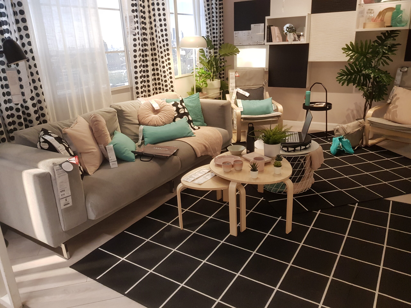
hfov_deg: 67.3
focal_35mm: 26
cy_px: 154
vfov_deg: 53.1
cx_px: 206
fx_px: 309
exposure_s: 1/33
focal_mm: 4.2
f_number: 1.7
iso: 200
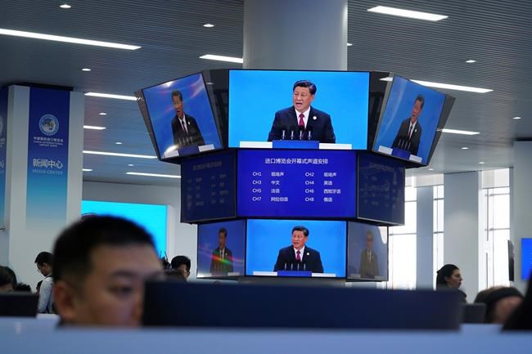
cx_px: 266
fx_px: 1226
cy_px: 177
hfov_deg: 24.5
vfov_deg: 16.4
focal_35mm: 83
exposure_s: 1/100
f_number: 6.3
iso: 800
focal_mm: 83
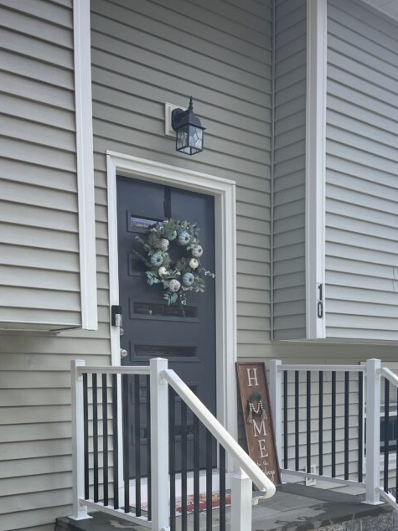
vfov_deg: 42.9
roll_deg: +1.6
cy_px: 418
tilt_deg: -3.8
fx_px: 644
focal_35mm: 42
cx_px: 212
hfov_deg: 34.3
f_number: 1.6
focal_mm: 5.1
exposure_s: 1/2062
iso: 50
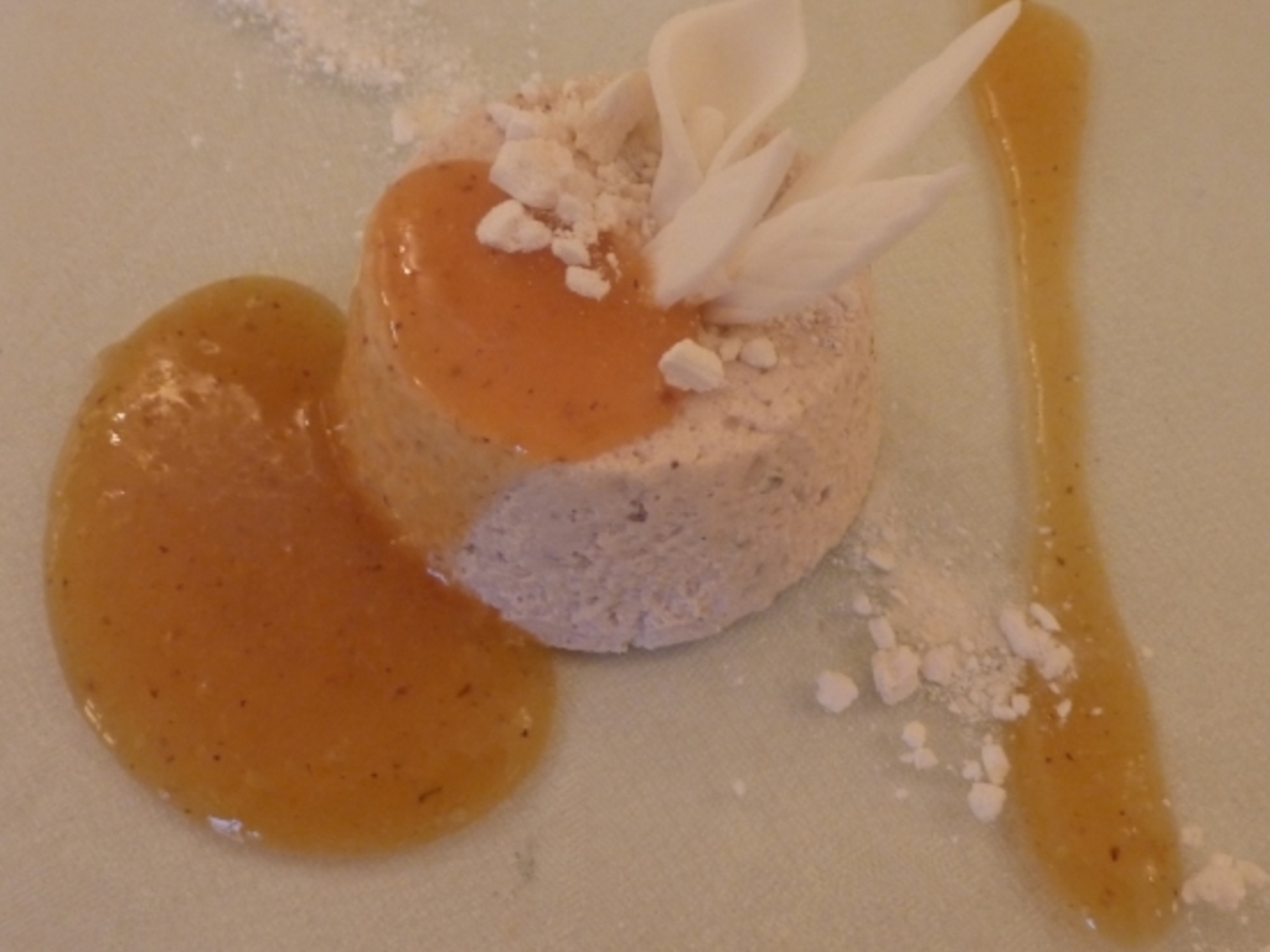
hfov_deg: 69.4
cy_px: 476
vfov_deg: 54.9
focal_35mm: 25
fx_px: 917
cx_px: 635
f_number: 3.3
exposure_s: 1/30
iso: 250
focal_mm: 4.1
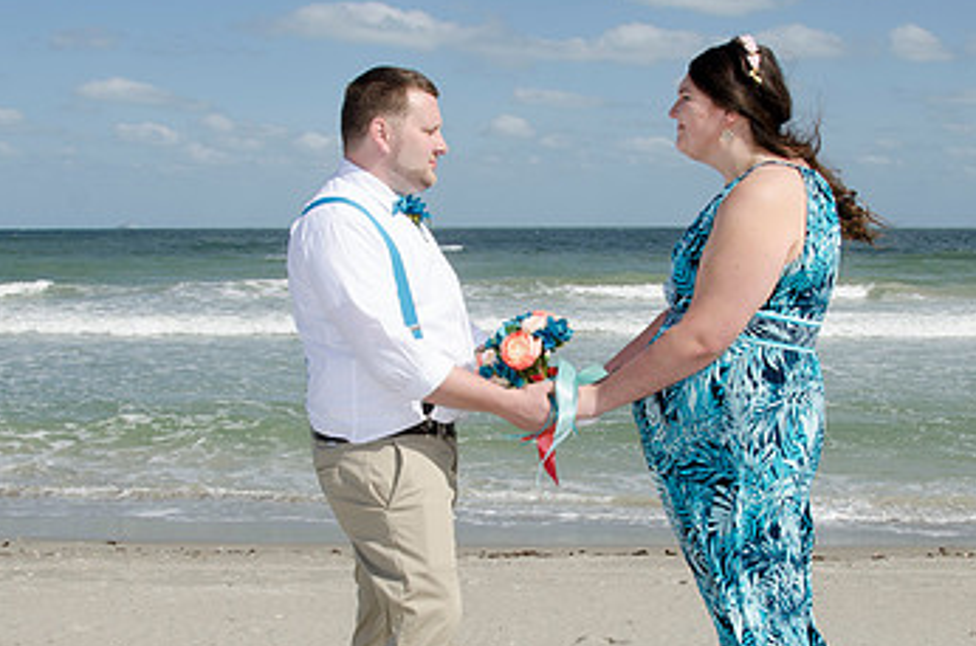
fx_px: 1542
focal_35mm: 57
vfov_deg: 23.6
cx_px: 519
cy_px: 412
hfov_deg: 35.1
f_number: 10
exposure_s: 1/250
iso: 100
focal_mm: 22
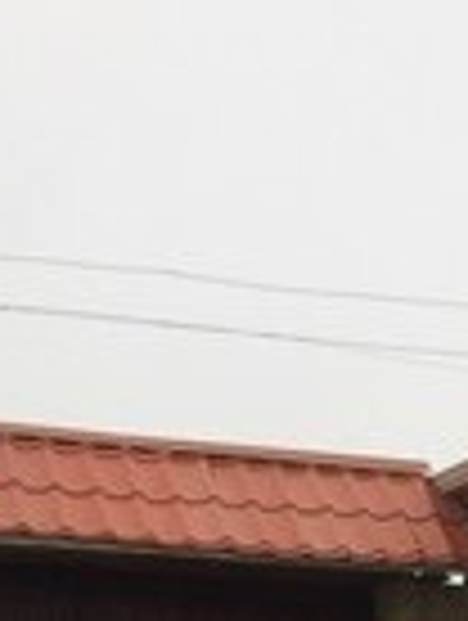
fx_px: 1869
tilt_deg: -8.9
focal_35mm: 104
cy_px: 1076
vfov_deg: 16.3
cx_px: 558
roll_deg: -1.1
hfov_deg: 13.9
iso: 32
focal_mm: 4.15
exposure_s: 1/578
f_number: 2.2
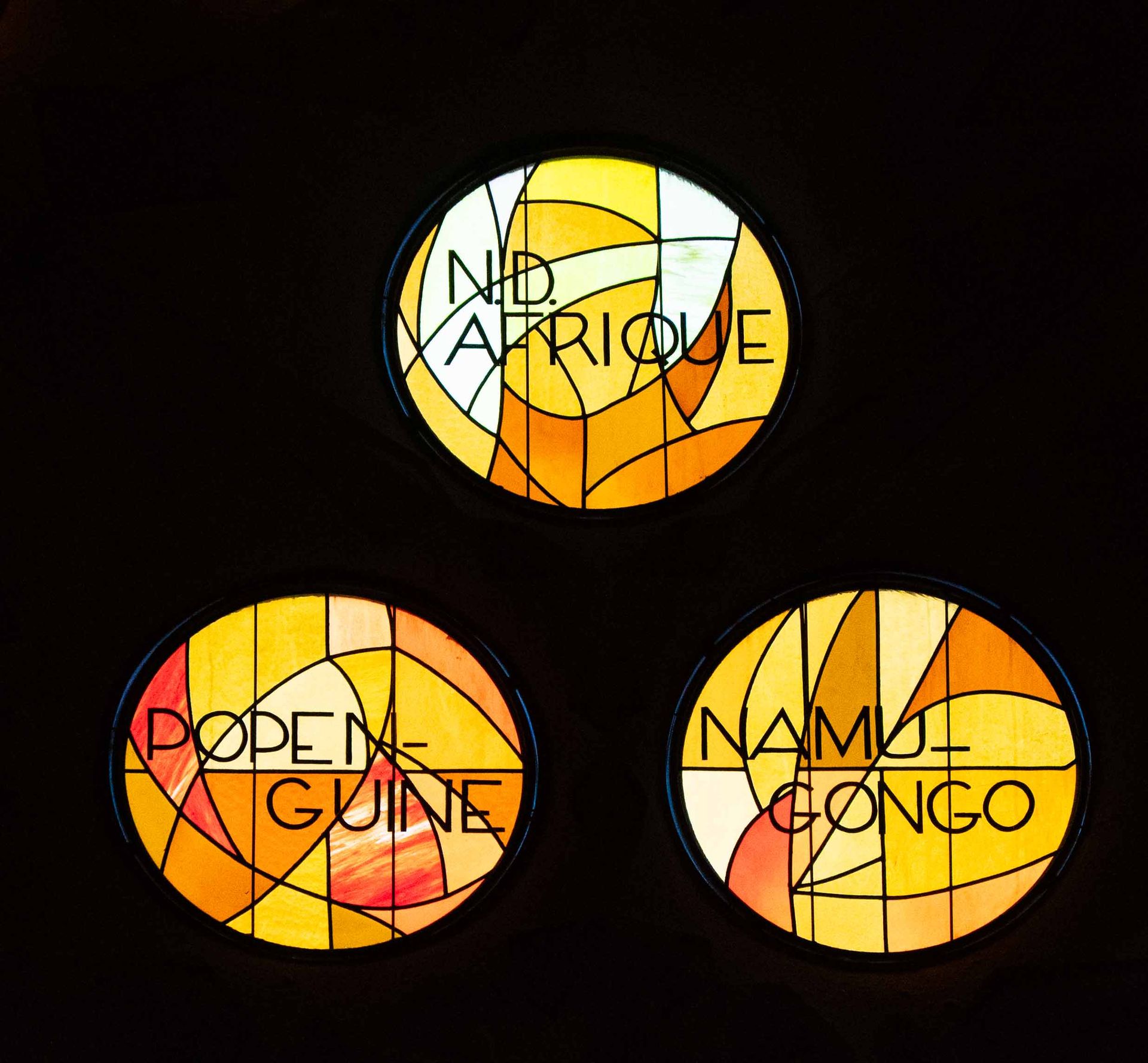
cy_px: 769
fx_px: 15593
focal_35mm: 431
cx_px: 533
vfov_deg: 3.9
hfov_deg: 4.2
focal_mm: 200
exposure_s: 1/2000
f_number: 6.3
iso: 8000
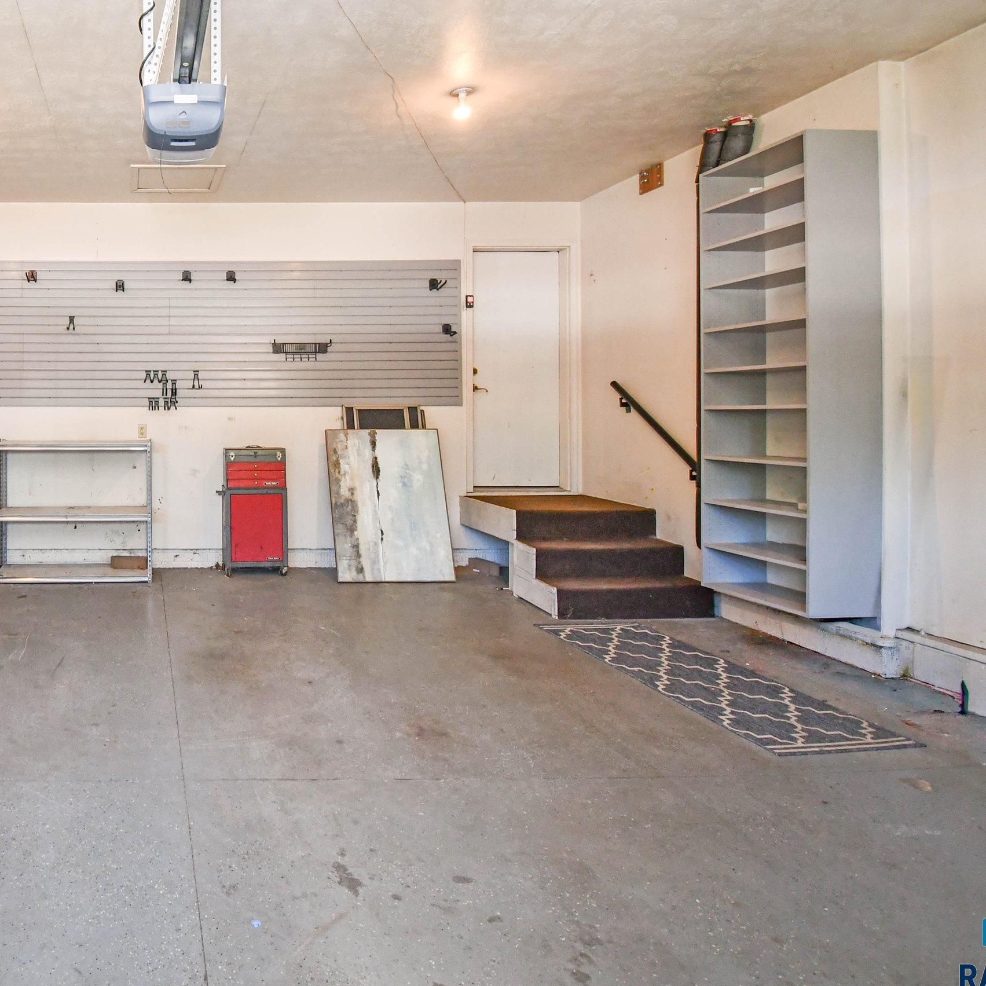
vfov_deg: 66.7
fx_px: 741
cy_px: 400
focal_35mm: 23
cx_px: 152
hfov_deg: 60.0
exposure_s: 1/50
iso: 1250
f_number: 4.5
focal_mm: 10
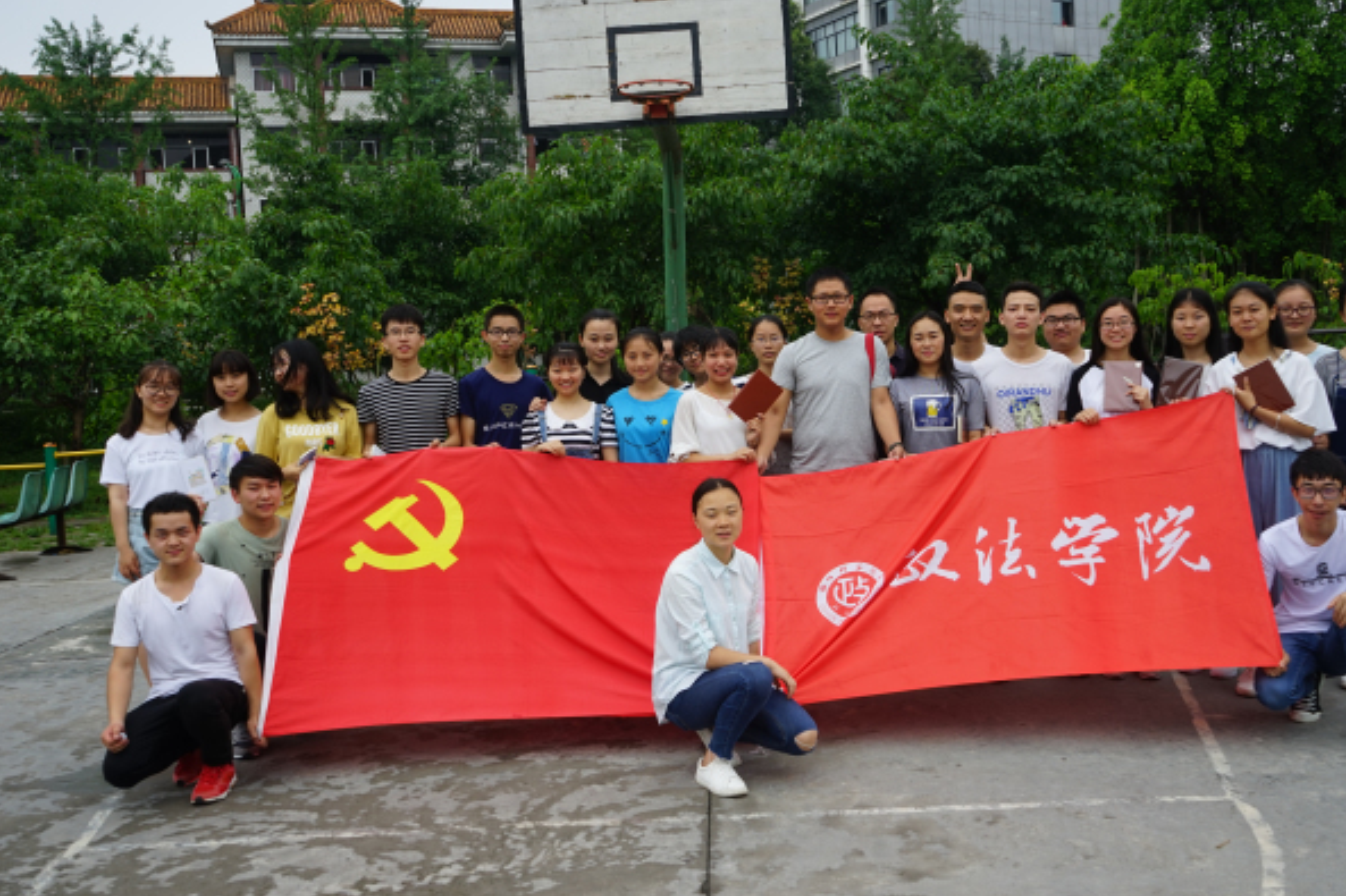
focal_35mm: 34
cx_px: 708
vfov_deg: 38.8
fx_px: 1271
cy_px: 419
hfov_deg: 55.8
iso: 100
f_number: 7.1
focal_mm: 31
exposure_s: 1/100
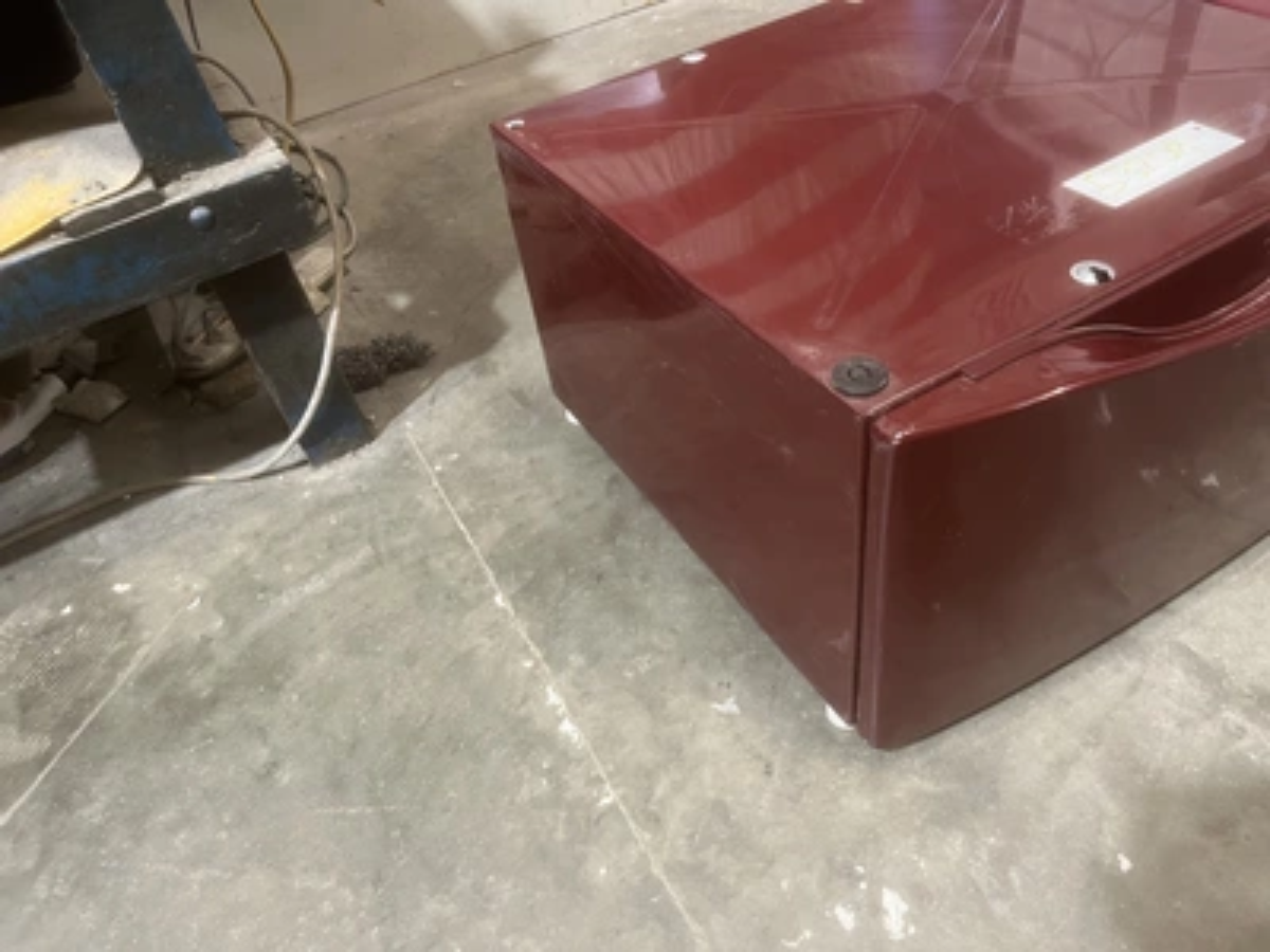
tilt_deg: -41.9
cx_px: 635
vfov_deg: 53.1
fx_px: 954
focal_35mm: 26
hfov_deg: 67.3
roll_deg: +9.3
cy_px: 476
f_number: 1.6
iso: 200
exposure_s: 1/60
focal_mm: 5.1
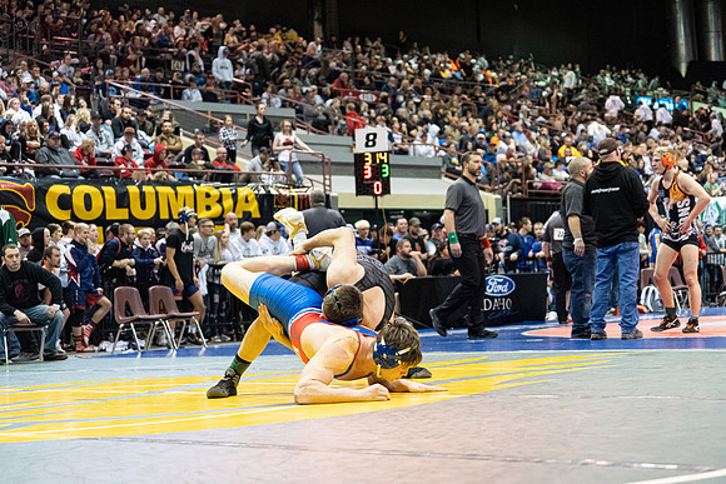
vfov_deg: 19.5
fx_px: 1412
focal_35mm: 70
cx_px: 363
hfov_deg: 28.8
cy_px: 242
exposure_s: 1/500
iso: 8000
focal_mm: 70
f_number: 4
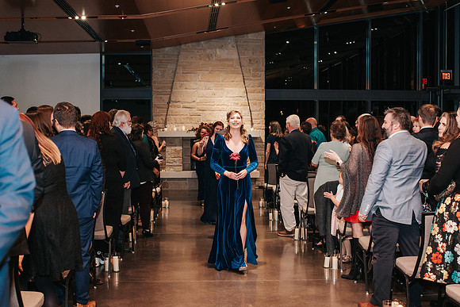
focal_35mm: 49
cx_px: 230
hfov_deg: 40.2
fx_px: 629
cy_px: 150
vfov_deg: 27.4
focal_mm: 35
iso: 1000
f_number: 2.8
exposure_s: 1/200
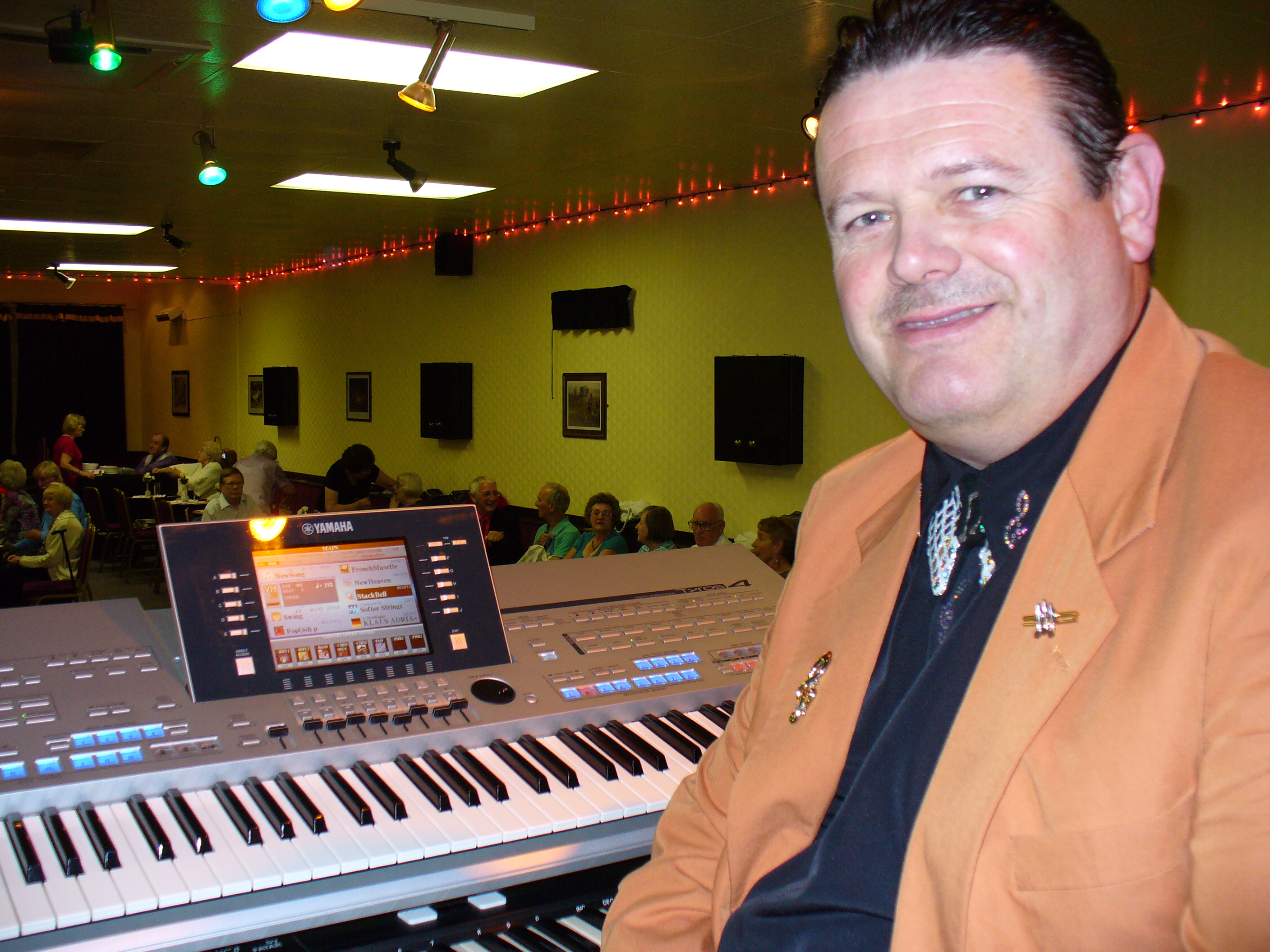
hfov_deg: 50.1
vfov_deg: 38.7
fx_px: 1357
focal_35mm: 37
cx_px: 635
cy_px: 476
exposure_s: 1/30
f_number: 2.8
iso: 100
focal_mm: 6.1
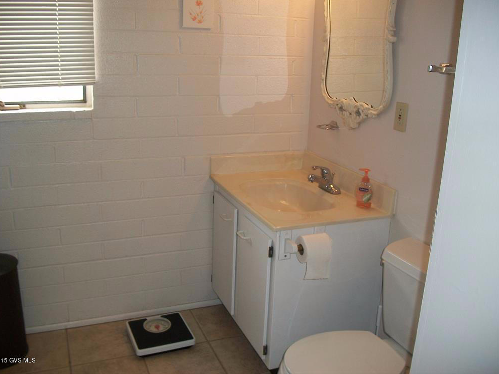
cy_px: 182
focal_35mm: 33
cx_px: 243
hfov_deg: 55.3
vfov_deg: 42.9
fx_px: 476
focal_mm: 5.7
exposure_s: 1/30
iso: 80
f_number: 2.9
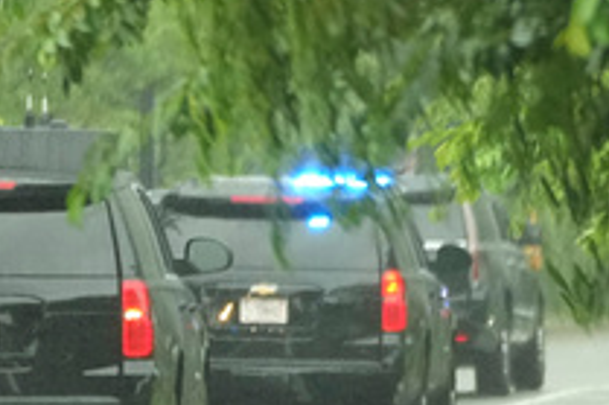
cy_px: -29
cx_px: 554
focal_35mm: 1098
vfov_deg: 1.3
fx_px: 18559
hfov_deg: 1.9
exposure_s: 1/1250
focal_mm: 224
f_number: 5.6
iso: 4000
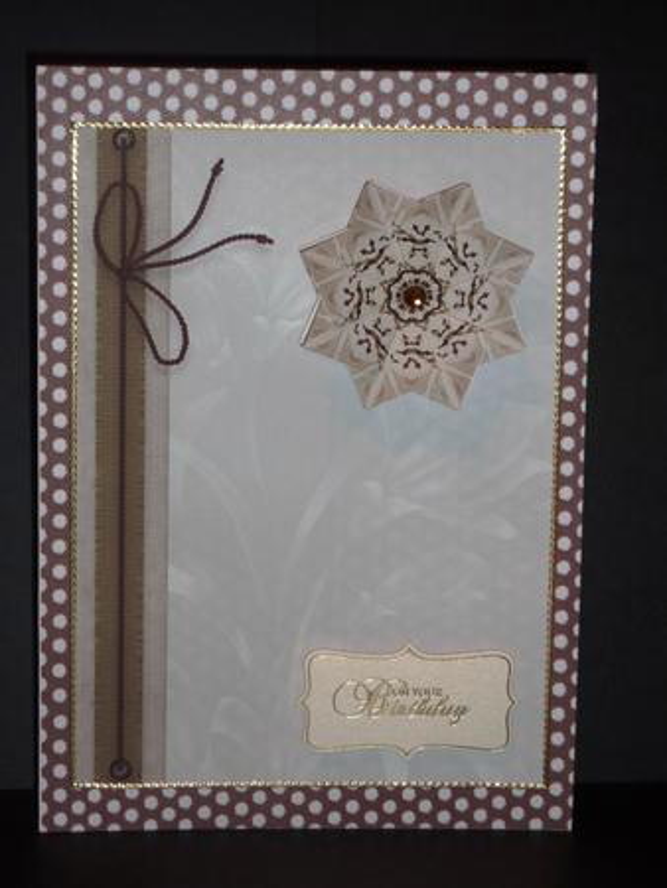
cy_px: 444
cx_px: 334
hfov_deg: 16.4
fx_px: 2310
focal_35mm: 90
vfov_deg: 21.8
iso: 100
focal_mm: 14.7
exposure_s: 1/40
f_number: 4.3
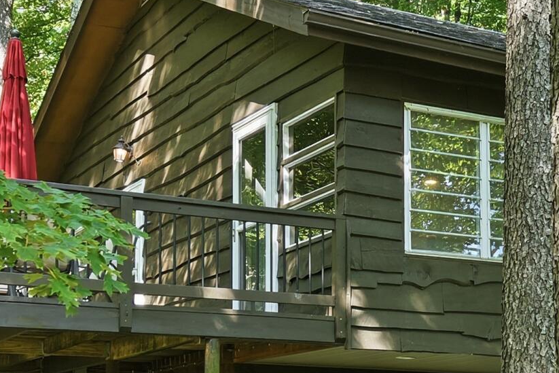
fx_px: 1413
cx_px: 536
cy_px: 387
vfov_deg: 14.7
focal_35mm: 91
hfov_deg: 21.7
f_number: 1.8
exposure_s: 1/240
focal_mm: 8.7
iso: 400
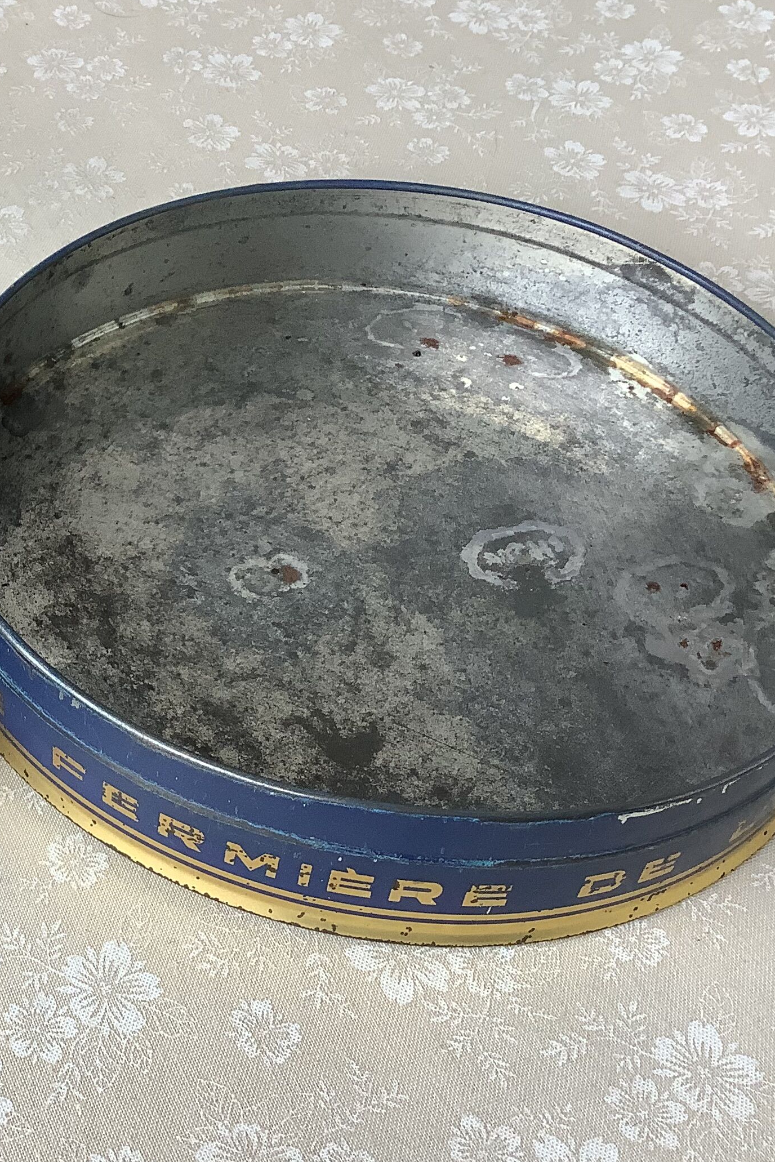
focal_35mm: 51
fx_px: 1646
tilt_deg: -46.2
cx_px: -15
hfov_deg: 25.1
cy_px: 567
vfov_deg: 38.9
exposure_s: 1/100
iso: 64
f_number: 2.4
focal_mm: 3.3
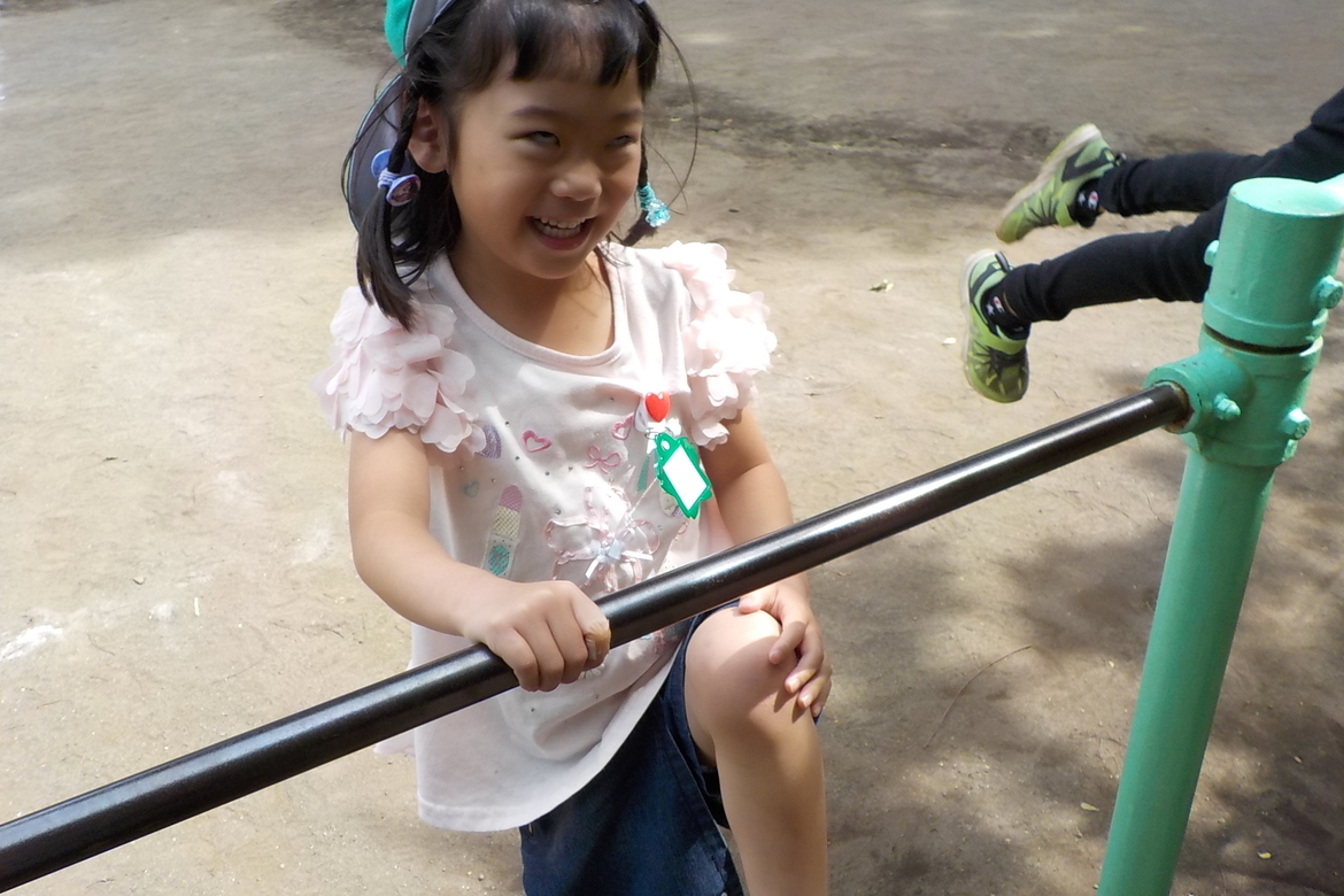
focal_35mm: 32
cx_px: 657
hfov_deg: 58.7
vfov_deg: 41.1
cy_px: 404
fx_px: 1195
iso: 125
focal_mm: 4.1
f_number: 3.3
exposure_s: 1/320
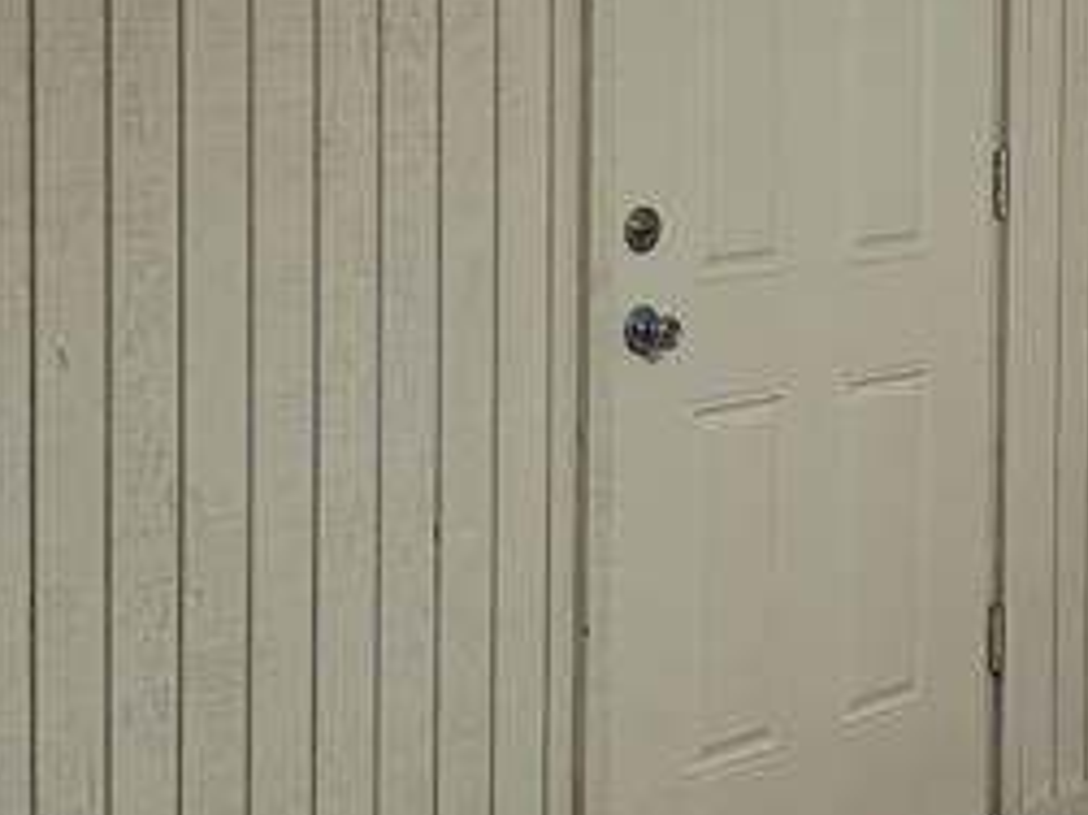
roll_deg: -0.3
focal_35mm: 98
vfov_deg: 15.0
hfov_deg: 19.5
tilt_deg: -3.4
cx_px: 1075
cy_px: 121
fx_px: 3079
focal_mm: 6.86
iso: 500
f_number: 1.78
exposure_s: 1/60
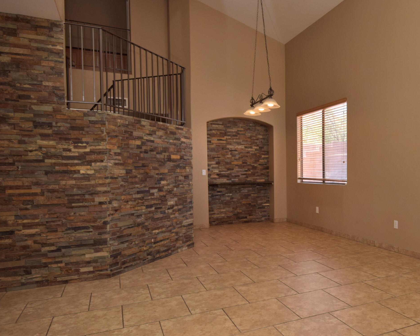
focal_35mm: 27
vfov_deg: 53.1
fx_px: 336
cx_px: 287
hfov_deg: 62.2
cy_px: 188
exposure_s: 1/60
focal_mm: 12
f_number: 9
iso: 400
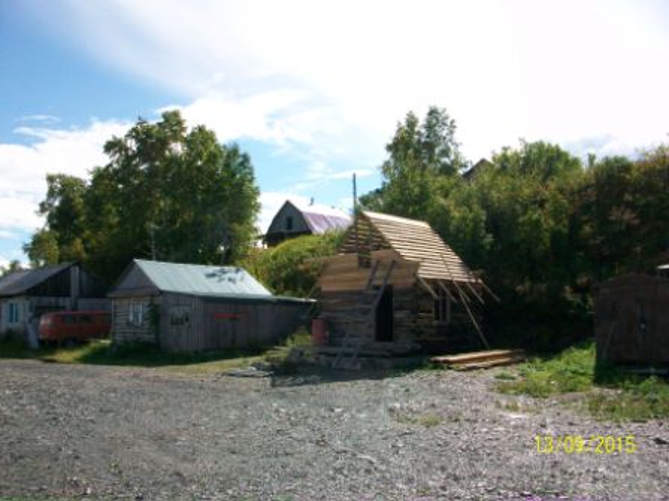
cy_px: 250
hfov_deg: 56.8
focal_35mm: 32
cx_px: 334
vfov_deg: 44.2
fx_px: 618
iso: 64
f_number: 5.5
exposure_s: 1/320
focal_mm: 5.7
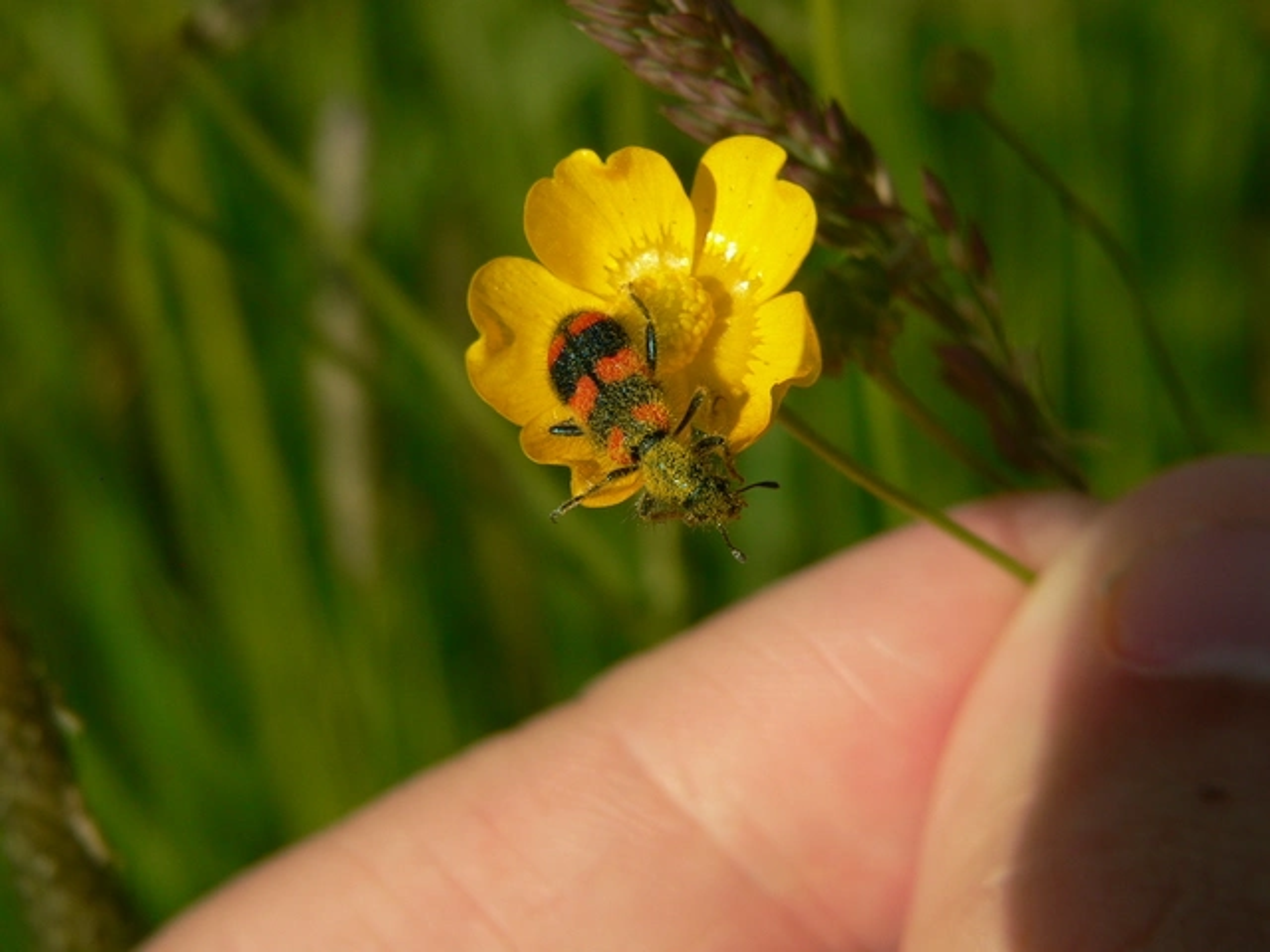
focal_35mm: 90
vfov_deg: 16.4
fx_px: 3302
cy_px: 476
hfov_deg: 21.8
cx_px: 635
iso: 80
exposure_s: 1/1000
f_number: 4.6
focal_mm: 14.9
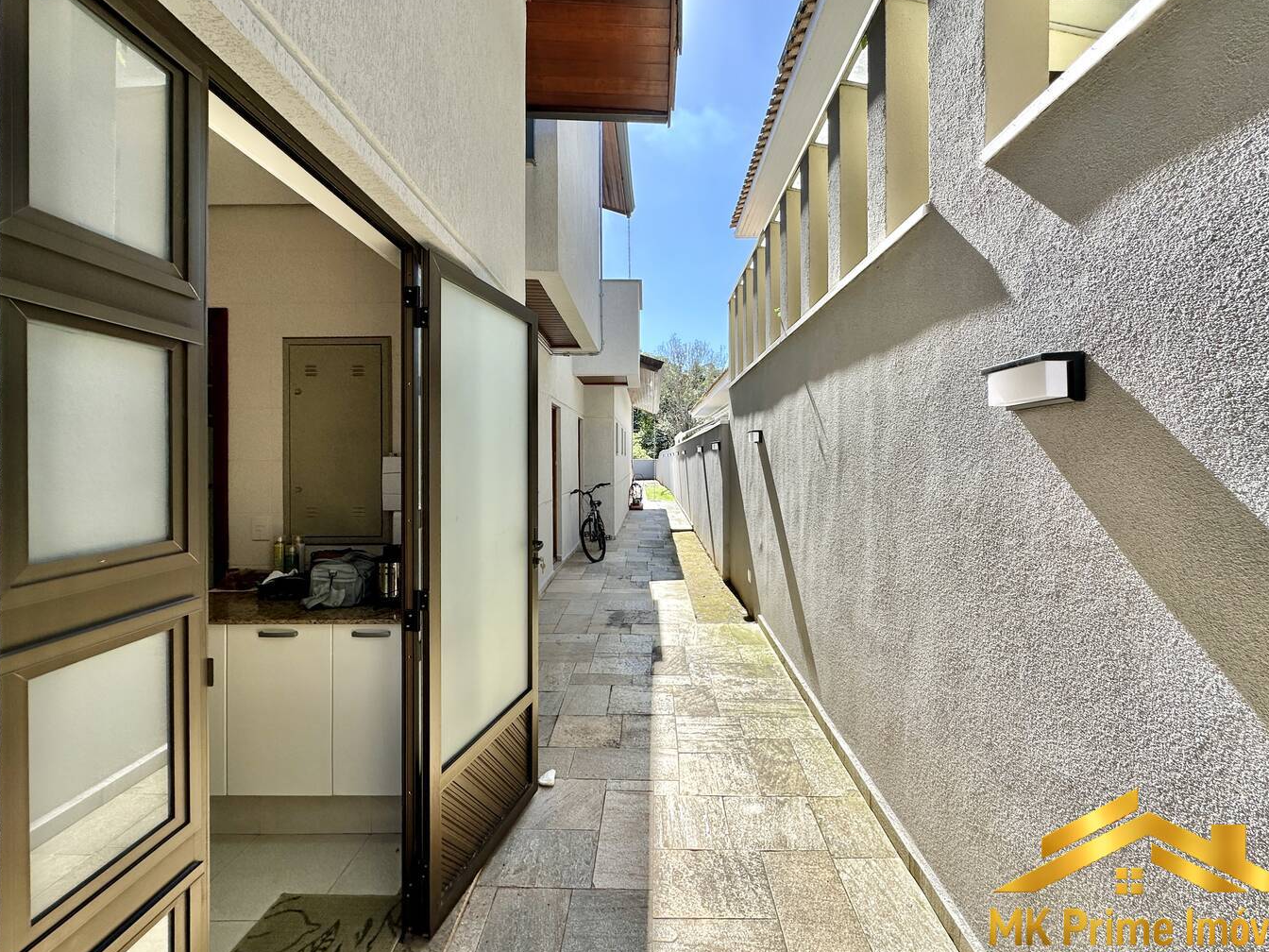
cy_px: 469
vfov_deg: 81.7
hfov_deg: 98.1
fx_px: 550
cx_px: 652
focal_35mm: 15
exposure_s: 1/442
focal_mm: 2.22
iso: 40
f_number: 2.2
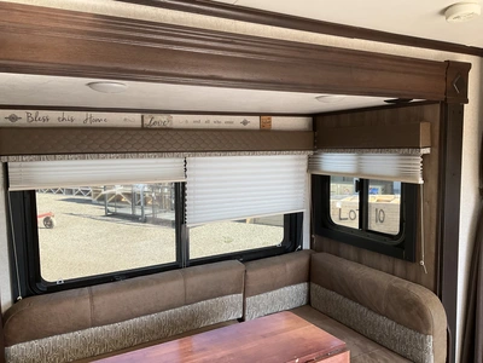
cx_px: 242
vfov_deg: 48.2
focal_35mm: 29
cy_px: 182
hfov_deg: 61.7
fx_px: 405
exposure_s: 1/122
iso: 50
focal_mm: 3
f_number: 1.8
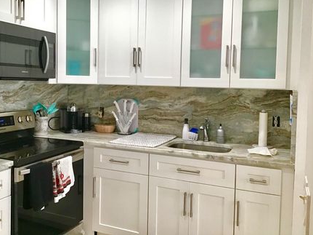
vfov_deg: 39.5
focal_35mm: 36
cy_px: 99
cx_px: 142
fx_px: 325
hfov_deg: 51.3
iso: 40
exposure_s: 1/30
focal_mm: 3.3
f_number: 2.4
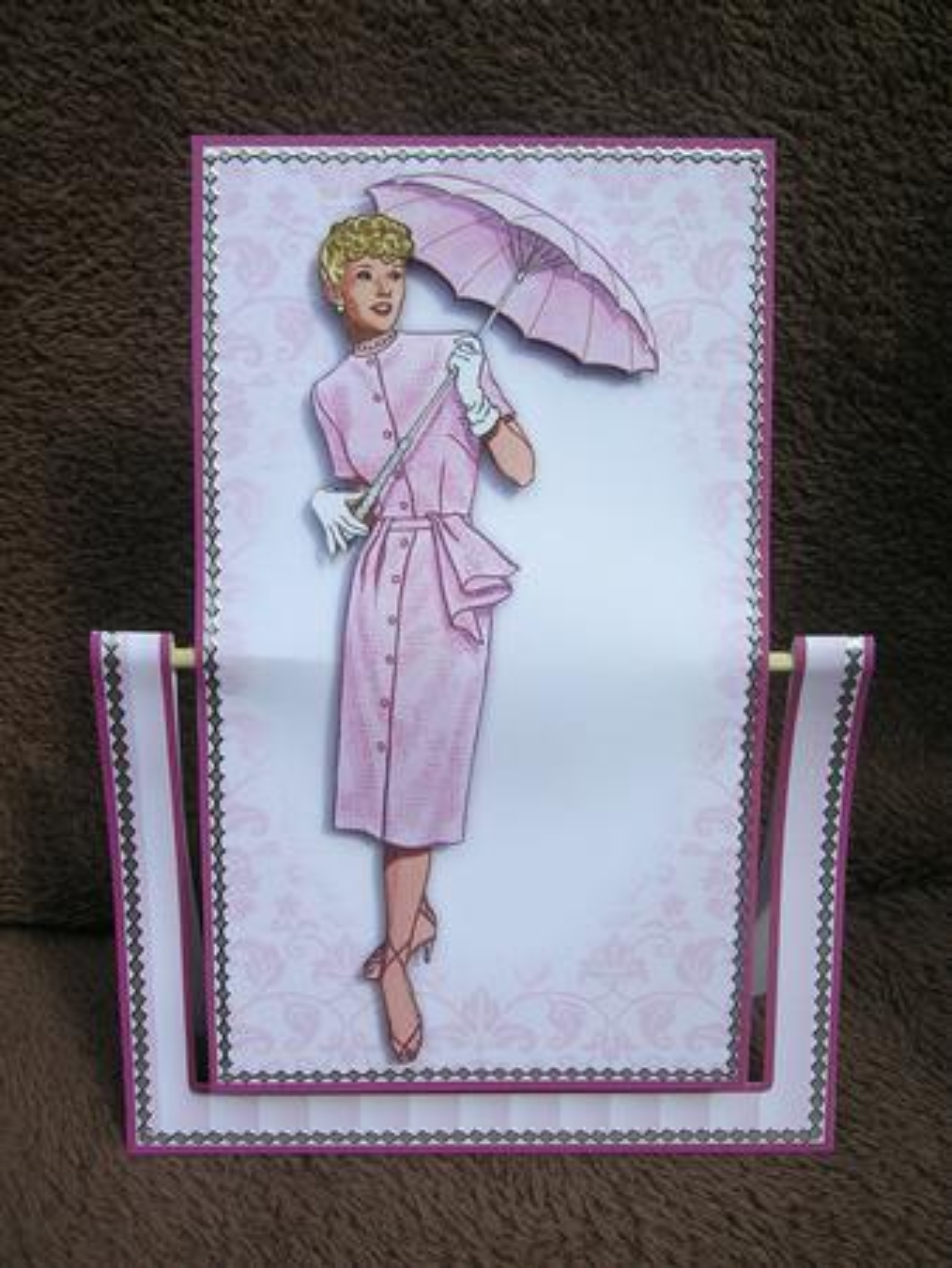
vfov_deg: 52.6
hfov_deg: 40.7
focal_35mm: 35
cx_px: 476
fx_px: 1282
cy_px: 634
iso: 50
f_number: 4.8
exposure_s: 1/438
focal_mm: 5.4
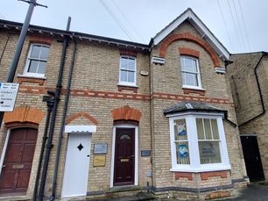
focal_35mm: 17
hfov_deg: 90.8
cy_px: 111
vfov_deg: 74.4
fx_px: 132
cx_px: 146
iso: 80
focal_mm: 1.74
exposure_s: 1/100
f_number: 2.2
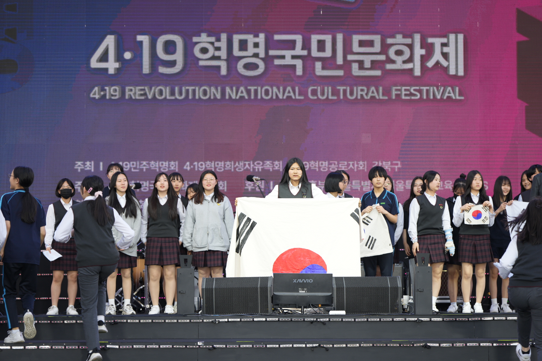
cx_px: 271
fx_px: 2093
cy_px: 180
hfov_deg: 14.8
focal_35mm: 139
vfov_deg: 9.9
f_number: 3.2
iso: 160
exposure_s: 1/250
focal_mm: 139
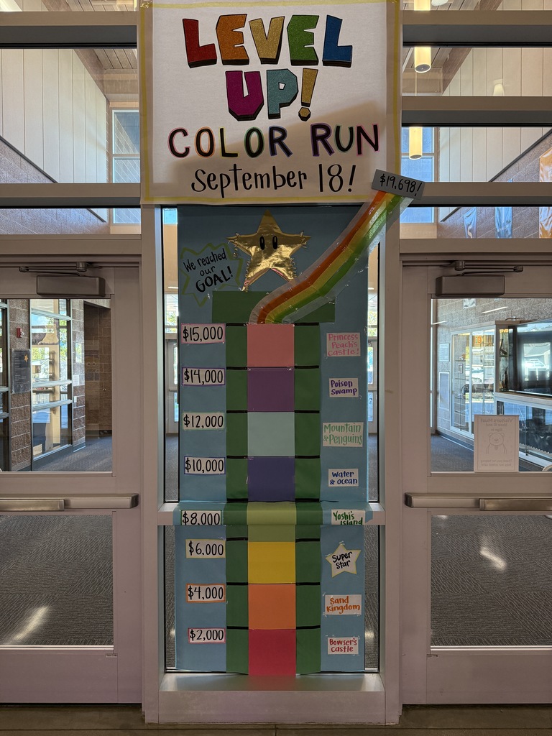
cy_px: 368
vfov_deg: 71.6
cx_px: 276
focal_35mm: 24
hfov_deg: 56.8
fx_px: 510
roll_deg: +0.3
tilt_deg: -0.6
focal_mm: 6.76
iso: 320
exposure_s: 1/120
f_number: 1.78
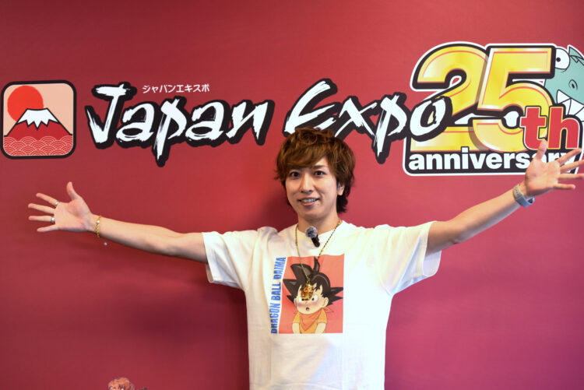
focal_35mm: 70
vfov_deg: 19.5
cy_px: 195
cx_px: 292
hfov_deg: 28.8
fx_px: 1136
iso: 1000
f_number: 2.8
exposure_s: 1/125
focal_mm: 70
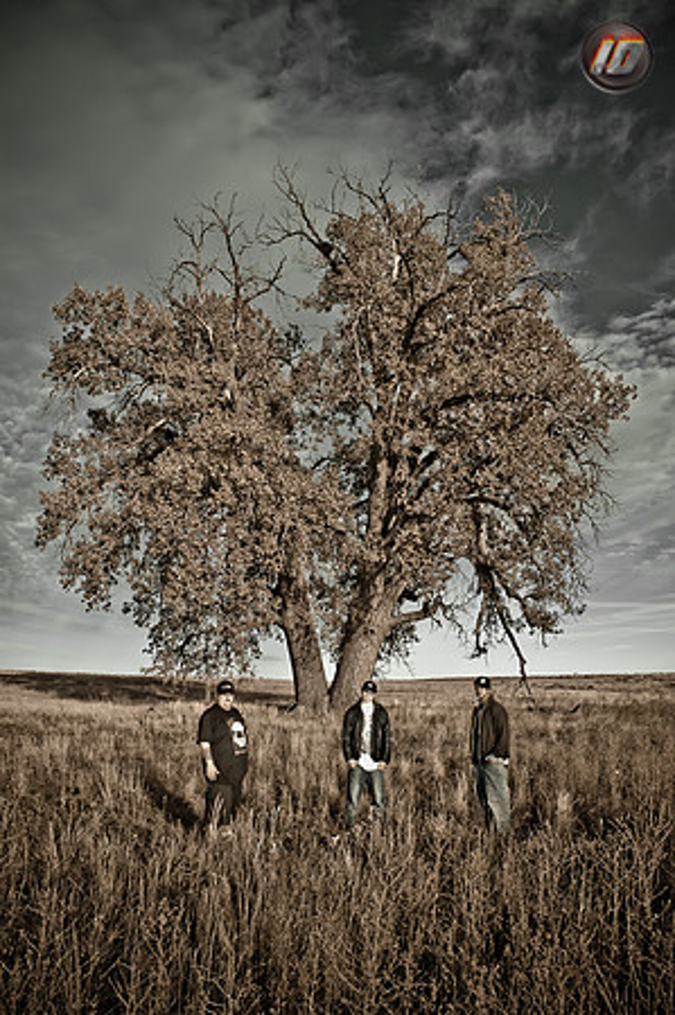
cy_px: 508
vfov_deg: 67.4
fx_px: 761
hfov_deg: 47.8
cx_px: 338
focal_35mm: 27
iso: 400
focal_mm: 18
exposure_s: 1/500
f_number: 7.1
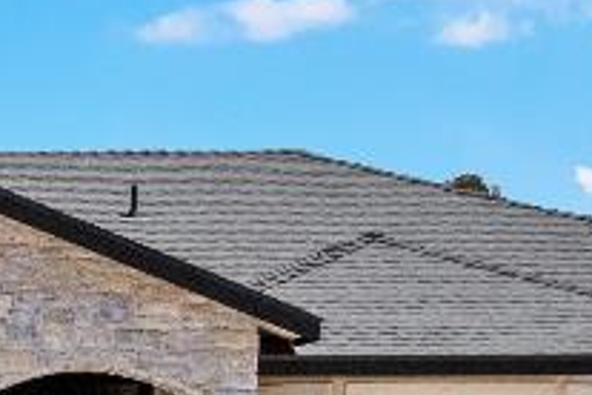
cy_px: 570
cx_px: -661
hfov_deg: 9.7
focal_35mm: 196
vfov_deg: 6.9
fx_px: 3223
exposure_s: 1/2500
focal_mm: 18
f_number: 8
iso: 640
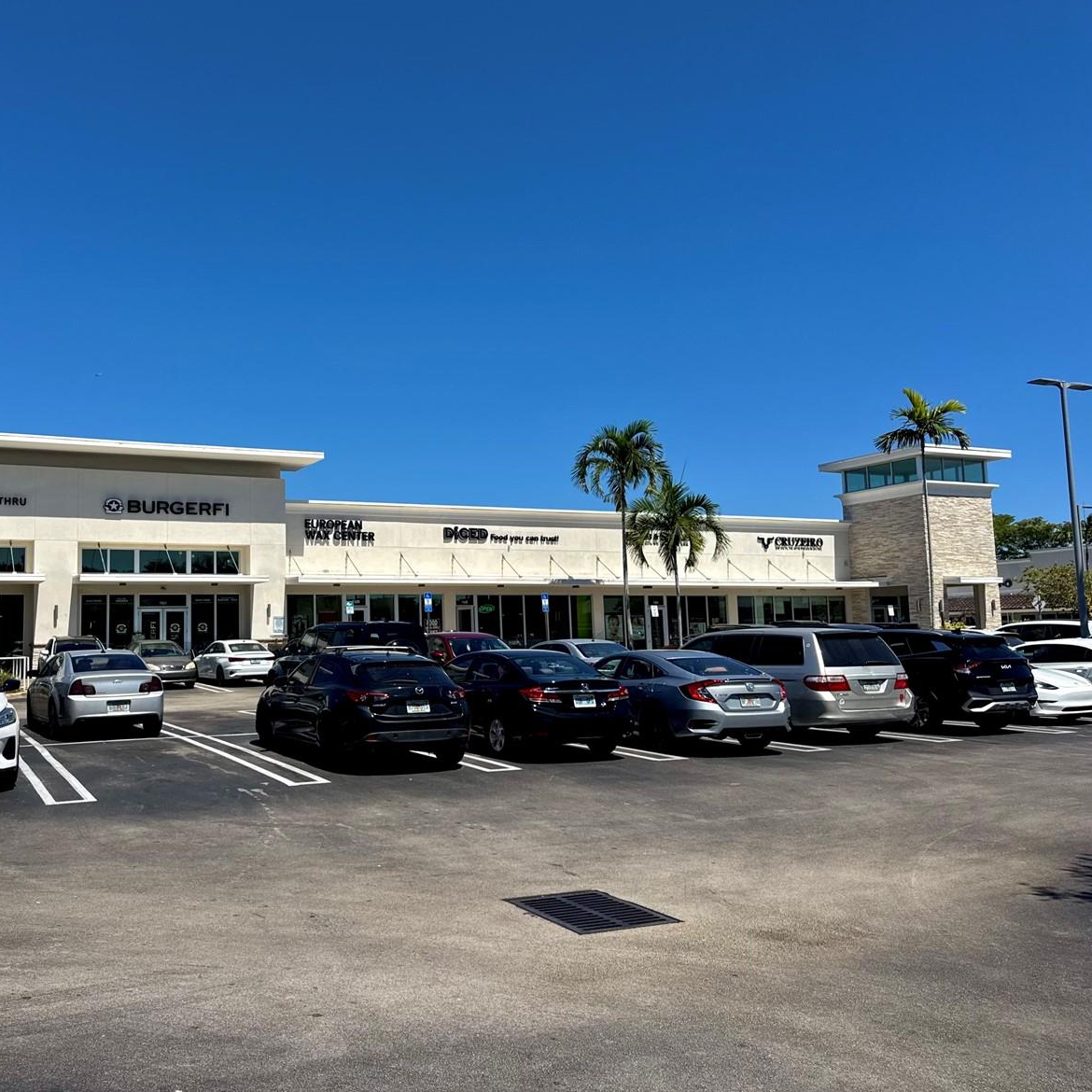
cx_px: 354
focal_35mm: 29
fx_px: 1035
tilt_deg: +6.5
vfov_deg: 55.6
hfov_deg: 54.4
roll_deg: +0.9
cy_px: 538
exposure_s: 1/7092
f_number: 1.78
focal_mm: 6.76
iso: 80
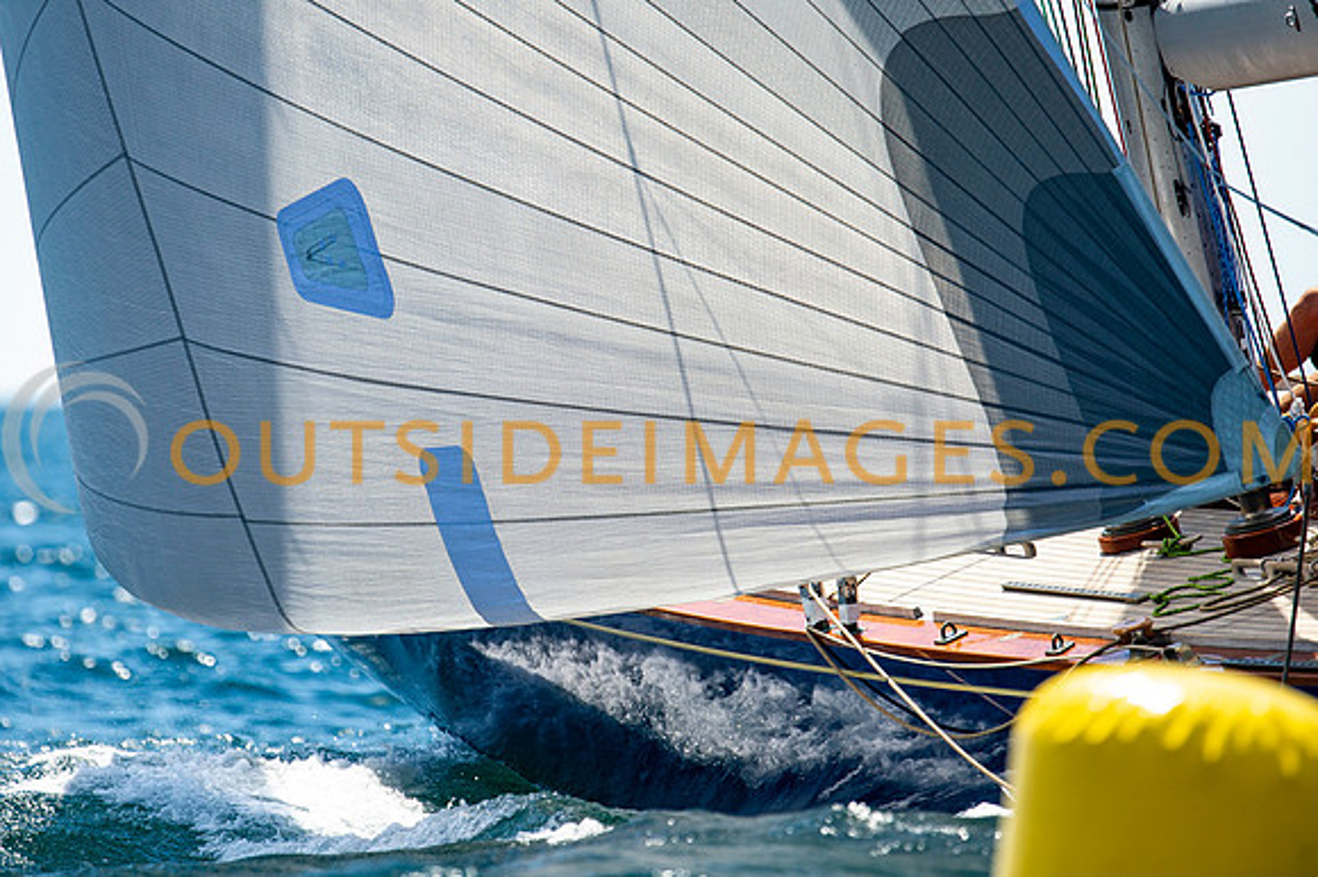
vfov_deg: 2.0
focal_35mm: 686
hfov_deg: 3.0
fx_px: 25092
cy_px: 385
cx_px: 578
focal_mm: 600
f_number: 5
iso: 400
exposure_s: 1/2500
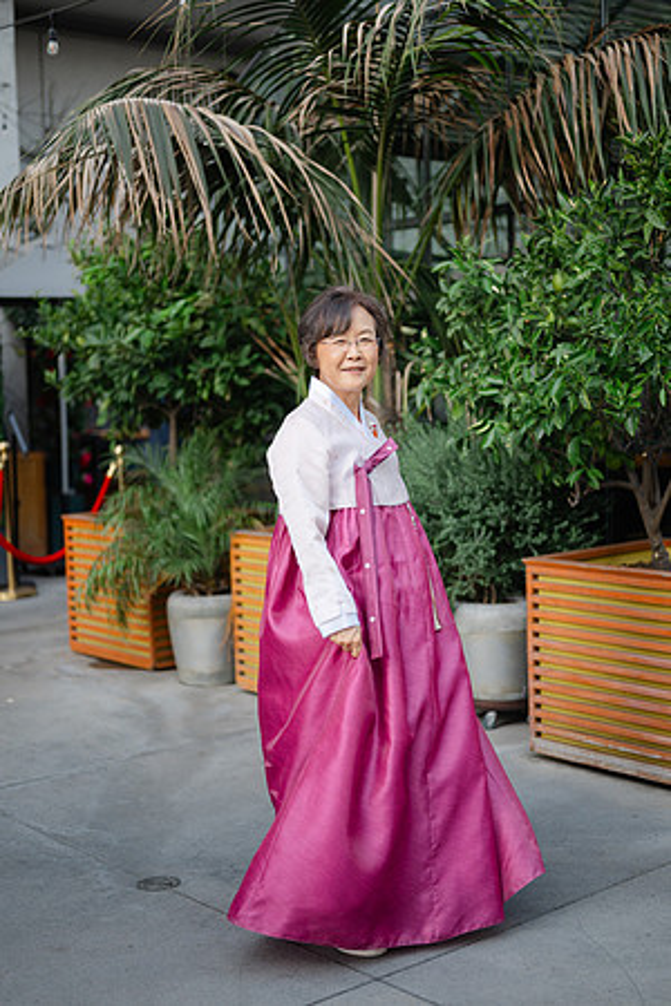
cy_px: 503
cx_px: 336
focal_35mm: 50
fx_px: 1398
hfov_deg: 27.0
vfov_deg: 39.6
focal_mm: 50
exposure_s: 1/400
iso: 80
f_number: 1.8
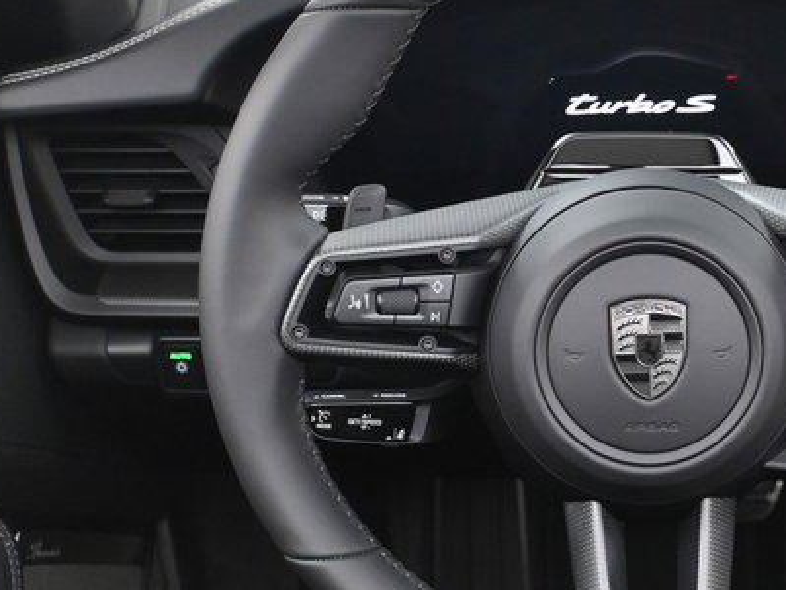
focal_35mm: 66
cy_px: 324
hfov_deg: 28.6
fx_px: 1500
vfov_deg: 22.3
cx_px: 658
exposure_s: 1/30
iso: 2000
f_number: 4.2
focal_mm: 24
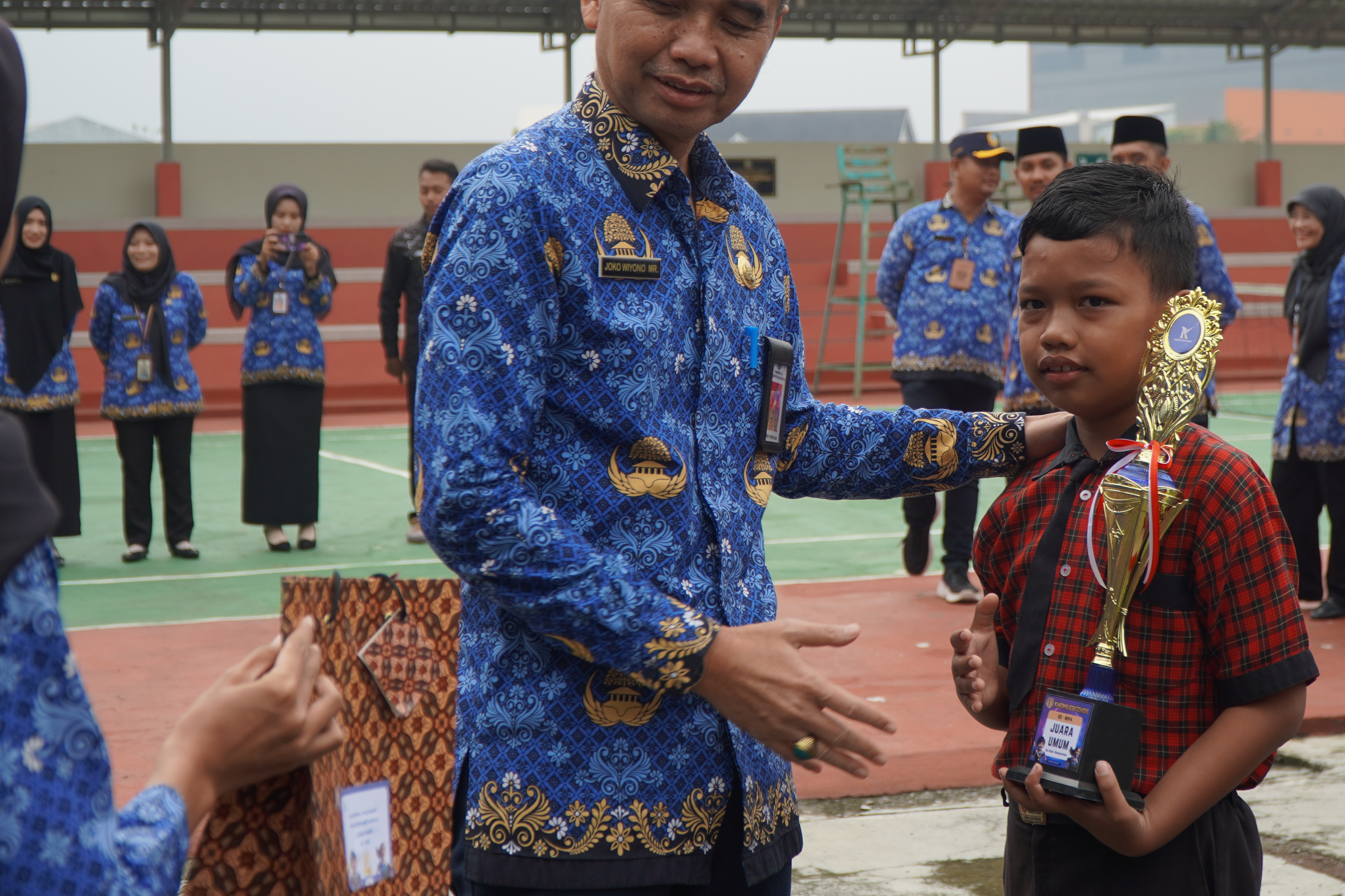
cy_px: 320
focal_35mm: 66
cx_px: 833
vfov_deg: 20.6
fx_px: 2466
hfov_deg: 30.4
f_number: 4.5
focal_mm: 32
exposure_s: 1/250
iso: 100
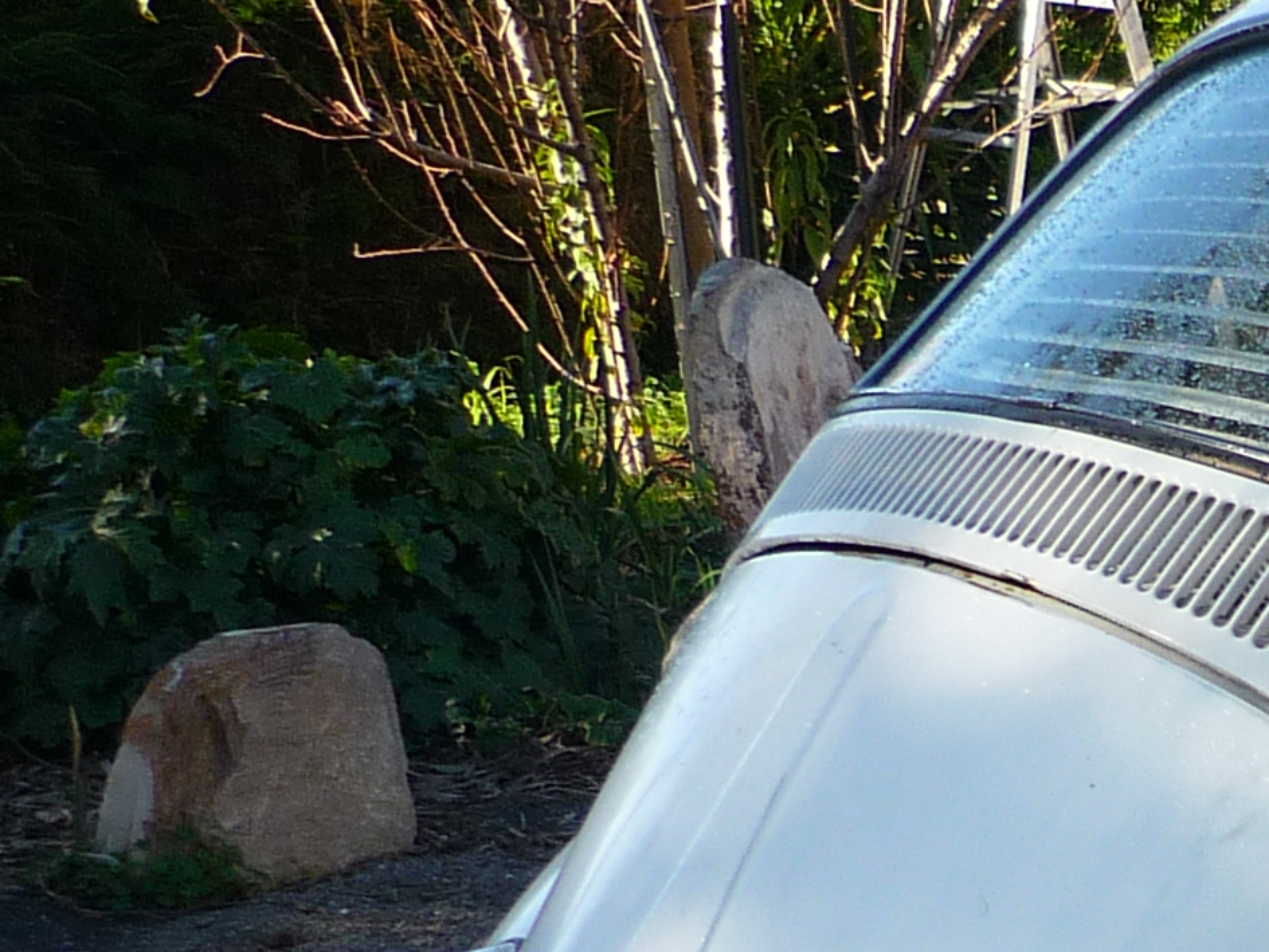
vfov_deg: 12.6
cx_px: 2134
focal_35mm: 114
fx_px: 4180
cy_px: 1187
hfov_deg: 15.4
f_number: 2.8
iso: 100
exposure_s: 1/500
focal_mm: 5.5
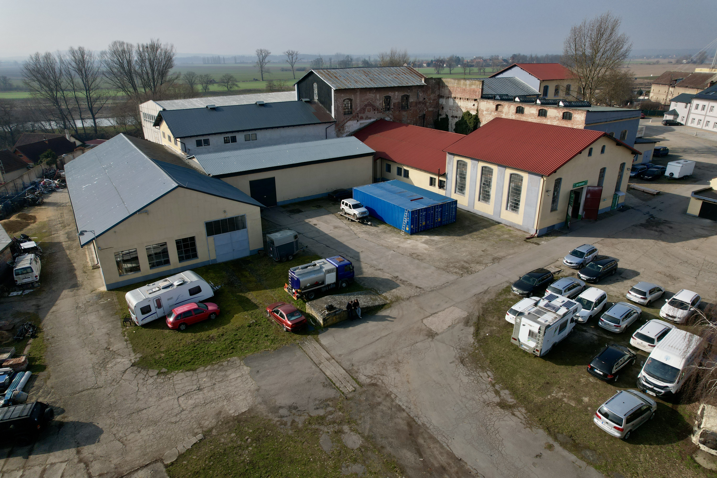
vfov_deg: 57.2
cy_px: 239
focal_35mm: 22
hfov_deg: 78.6
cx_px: 358
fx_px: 438
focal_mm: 8.38
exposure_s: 1/640
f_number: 2.8
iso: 110
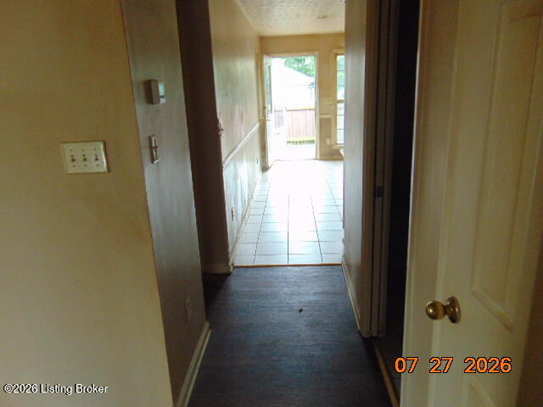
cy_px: 204
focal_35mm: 25
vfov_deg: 54.9
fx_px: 392
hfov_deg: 69.4
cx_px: 272
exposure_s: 1/30
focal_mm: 4.5
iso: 250
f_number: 3
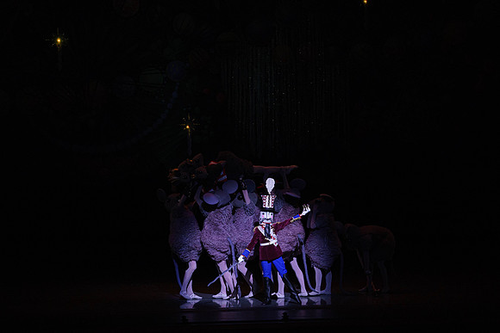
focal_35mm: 152
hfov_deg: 13.5
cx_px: 250
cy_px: 166
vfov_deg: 9.0
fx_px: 2112
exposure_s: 1/320
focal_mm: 152
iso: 5000
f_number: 6.3
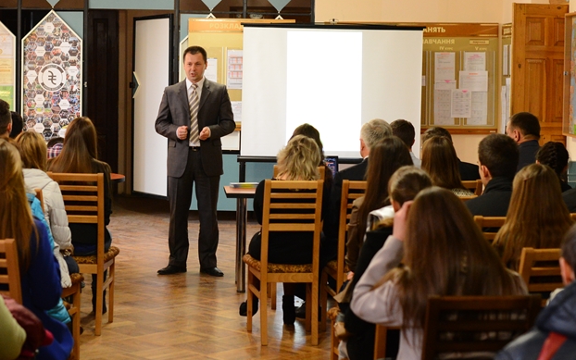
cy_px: 127
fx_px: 1287
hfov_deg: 25.1
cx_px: 198
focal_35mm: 82
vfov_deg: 15.9
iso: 3200
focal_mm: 50
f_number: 3.5
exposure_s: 1/125
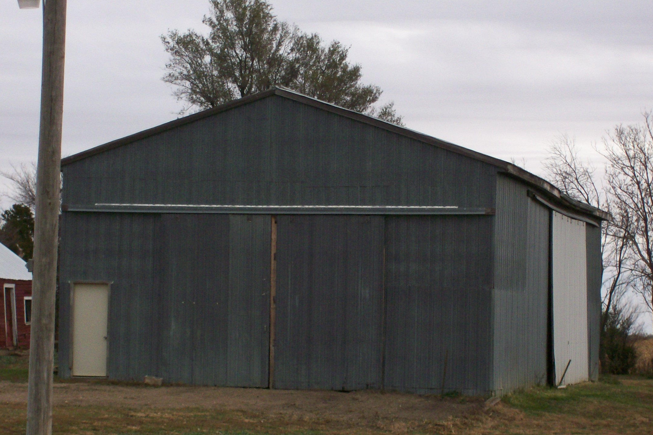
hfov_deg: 16.9
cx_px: 321
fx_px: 2195
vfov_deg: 11.3
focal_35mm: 121
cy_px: 263
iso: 140
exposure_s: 1/125
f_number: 4.8
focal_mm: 18
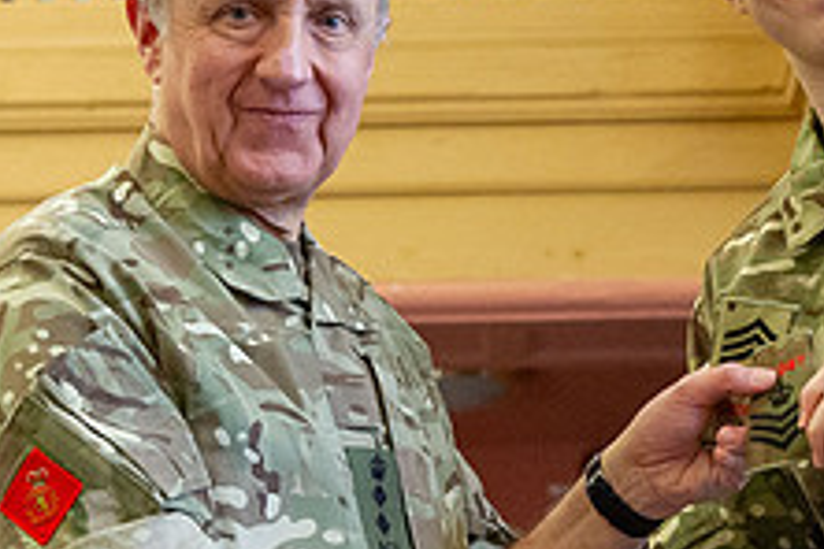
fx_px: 3685
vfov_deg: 8.5
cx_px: 558
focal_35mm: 161
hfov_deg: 12.7
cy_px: 292
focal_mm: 50
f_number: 4.5
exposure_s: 1/200
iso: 5000
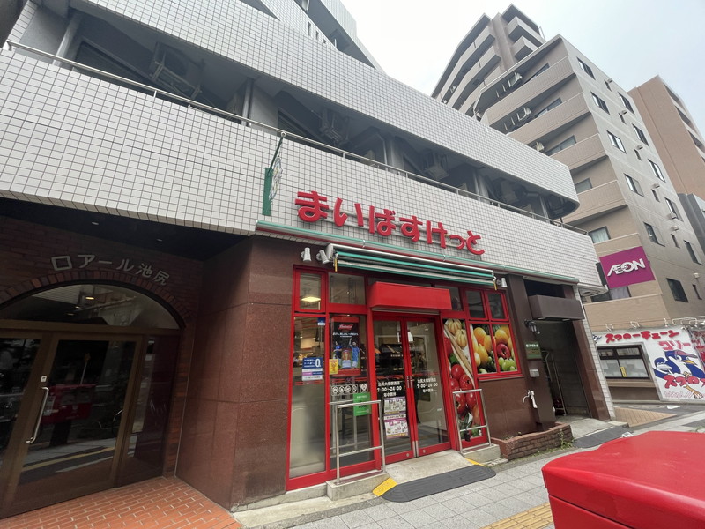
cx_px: 352
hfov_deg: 102.1
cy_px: 264
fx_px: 285
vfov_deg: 85.7
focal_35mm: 14
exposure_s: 1/139
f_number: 2.4
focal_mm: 1.55
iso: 25
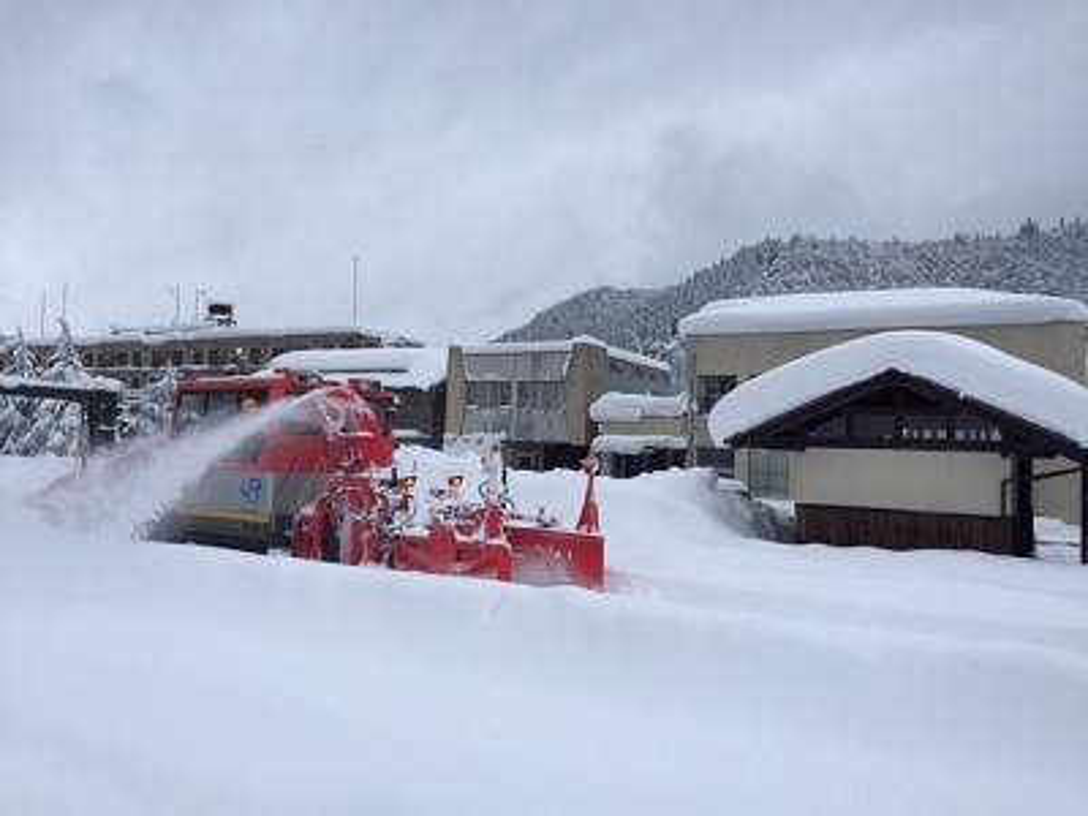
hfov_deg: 61.7
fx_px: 911
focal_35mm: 29
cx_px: 544
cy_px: 408
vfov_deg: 48.2
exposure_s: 1/1319
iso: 32
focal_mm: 4.15
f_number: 2.2
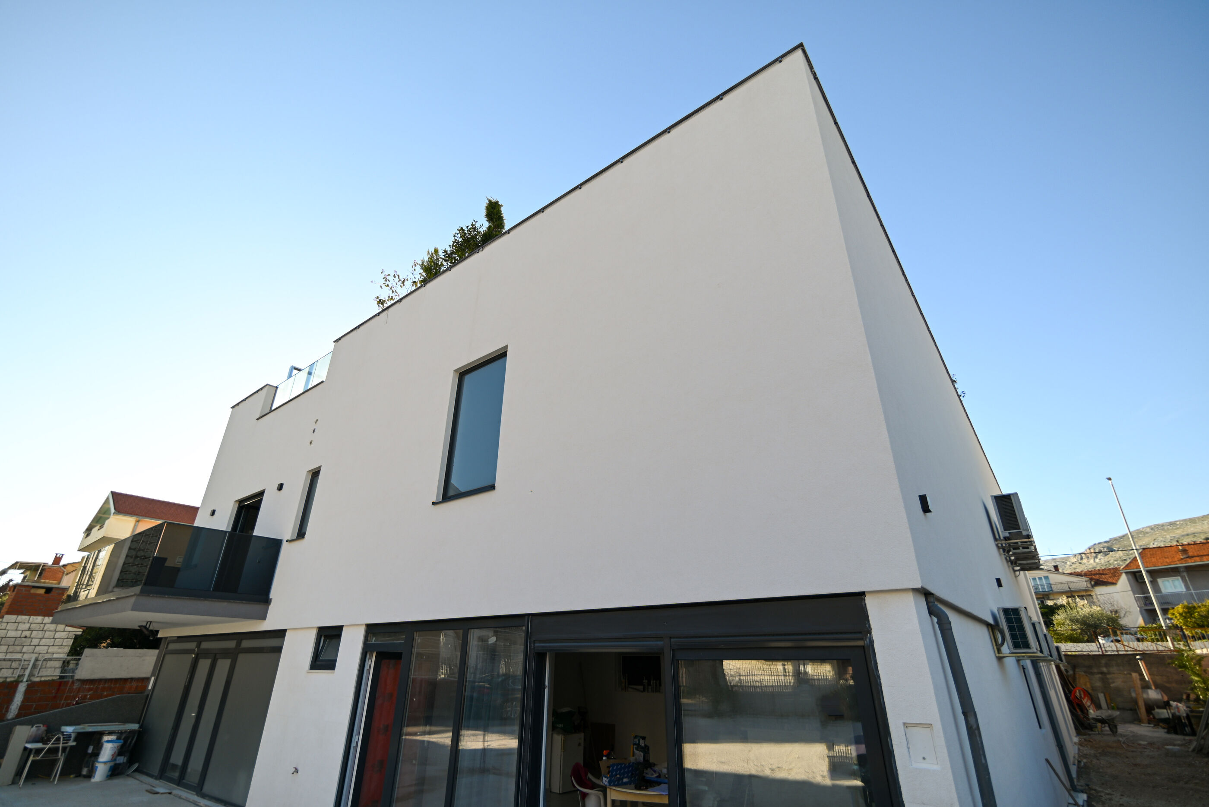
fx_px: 537
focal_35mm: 16
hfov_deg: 96.7
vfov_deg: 73.8
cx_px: 604
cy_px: 404
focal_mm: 16
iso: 100
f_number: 2.8
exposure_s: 1/1250
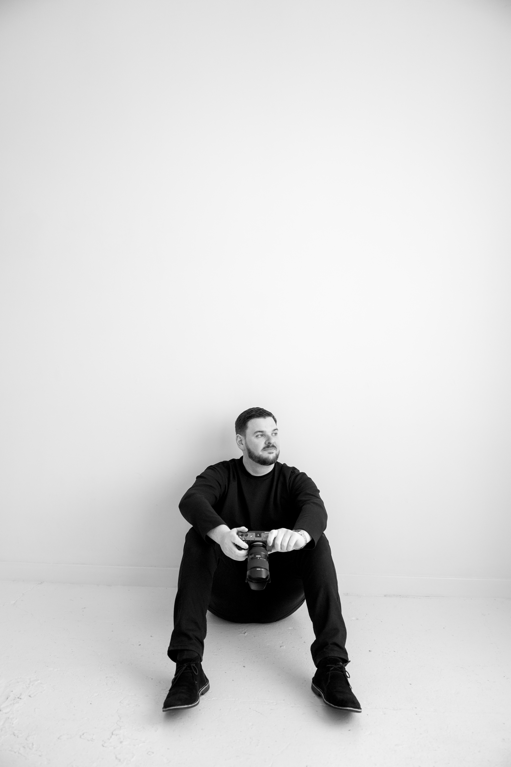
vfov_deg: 58.7
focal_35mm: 32
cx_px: 256
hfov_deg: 41.1
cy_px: 384
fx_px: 681
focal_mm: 32
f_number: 2.5
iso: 1600
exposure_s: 1/250
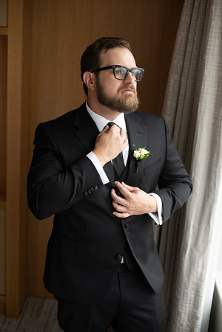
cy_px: 166
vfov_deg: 39.6
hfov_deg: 27.0
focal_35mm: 50
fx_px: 462
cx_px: 111
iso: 1250
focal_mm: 50
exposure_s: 1/200
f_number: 2.8
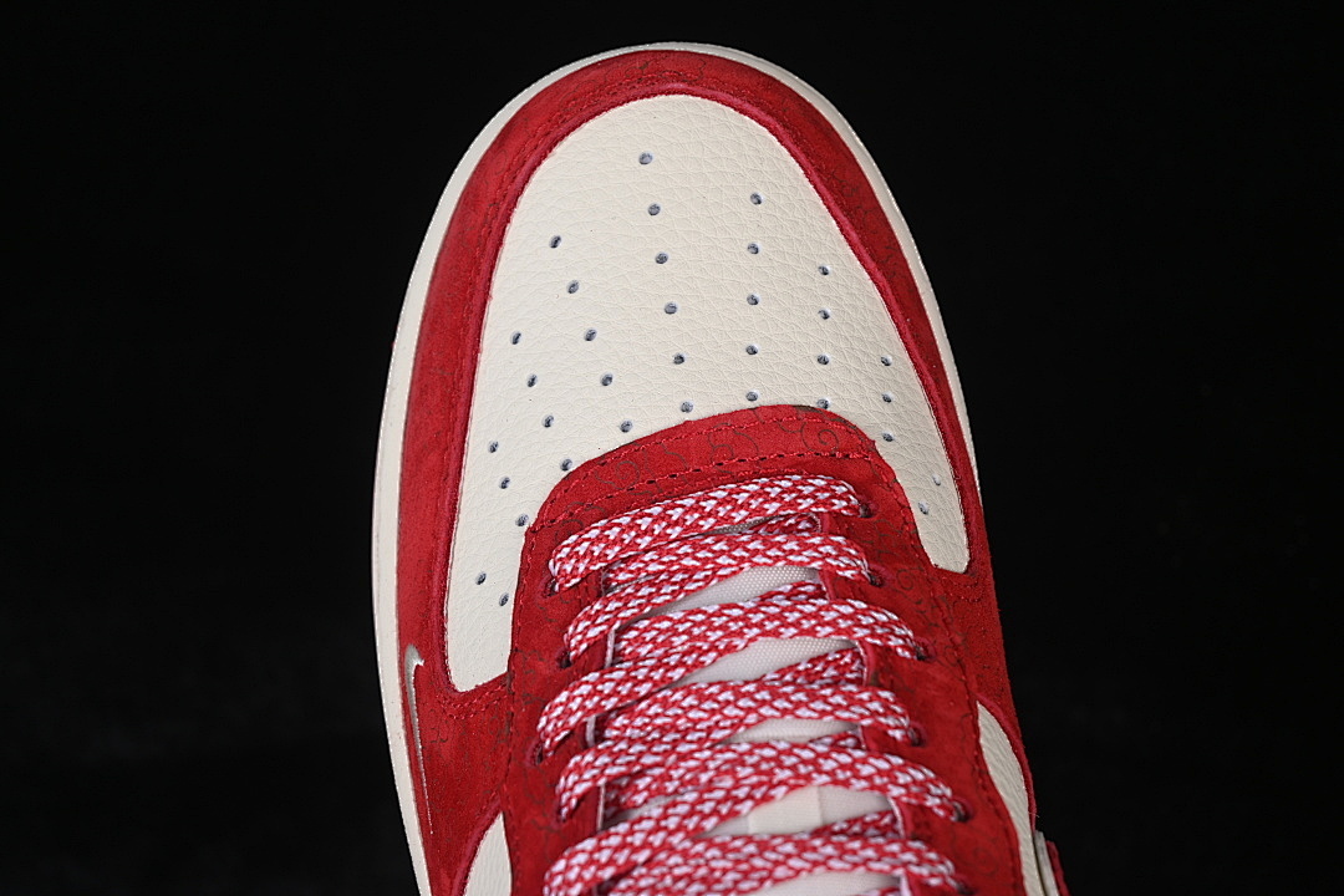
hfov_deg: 27.0
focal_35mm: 75
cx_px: 672
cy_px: 448
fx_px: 2800
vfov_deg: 18.2
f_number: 7.1
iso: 160
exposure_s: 1/80
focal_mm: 50
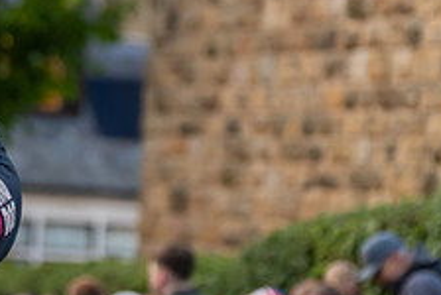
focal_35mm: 243
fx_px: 2981
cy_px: 56
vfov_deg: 5.7
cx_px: -100
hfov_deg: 8.4
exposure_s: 1/1000
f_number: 2.8
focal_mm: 94
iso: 2000
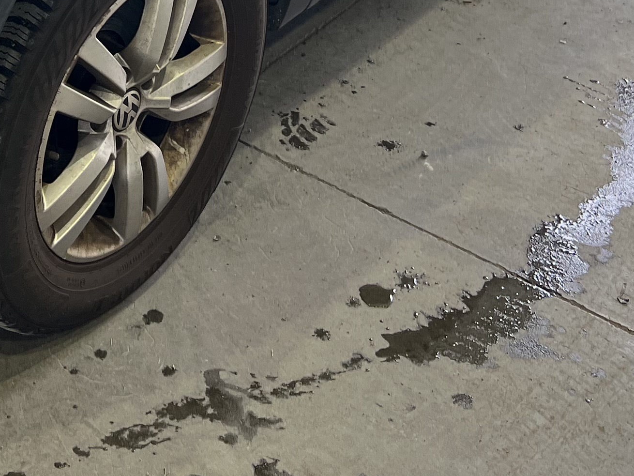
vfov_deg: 16.7
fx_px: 1465
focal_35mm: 80
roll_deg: -2.5
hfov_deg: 23.1
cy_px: -251
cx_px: -50
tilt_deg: -20.3
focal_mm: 5.7
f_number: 1.5
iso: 40
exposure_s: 1/121
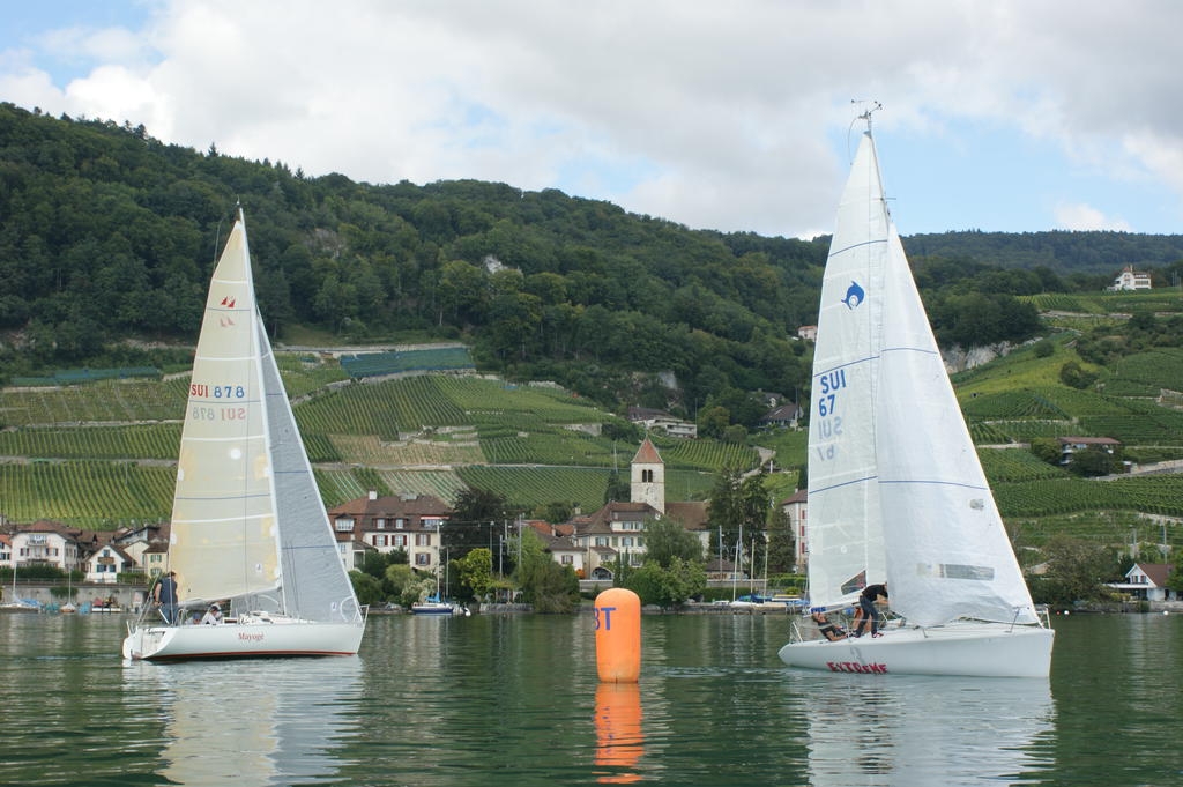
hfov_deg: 37.9
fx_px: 1724
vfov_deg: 25.7
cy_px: 394
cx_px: 592
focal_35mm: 52
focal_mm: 35
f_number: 11
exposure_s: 1/80
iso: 100
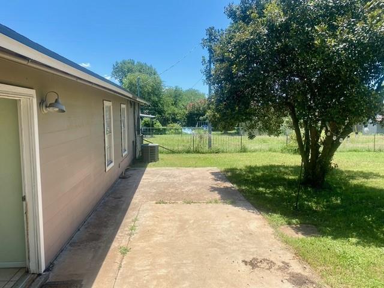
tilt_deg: -5.7
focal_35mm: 26
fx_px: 288
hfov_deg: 67.3
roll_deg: +0.2
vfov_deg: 53.1
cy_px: 144
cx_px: 192
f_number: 1.8
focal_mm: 4.25
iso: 32
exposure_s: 1/2105
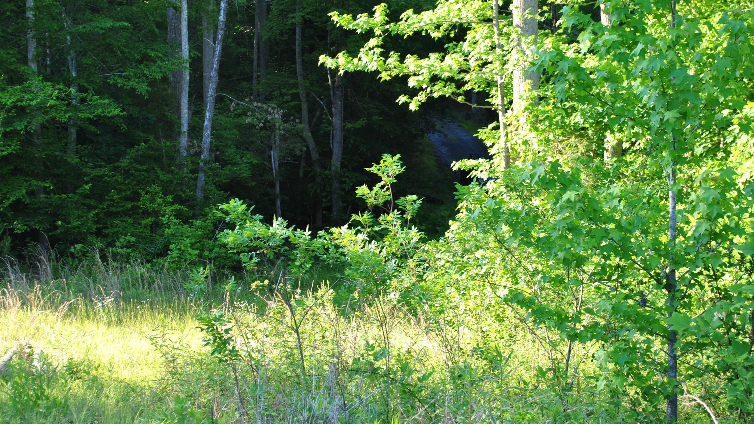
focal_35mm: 70
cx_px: 376
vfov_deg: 17.2
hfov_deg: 30.2
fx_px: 1399
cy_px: 236
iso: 200
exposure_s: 1/60
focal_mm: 42
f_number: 5.6
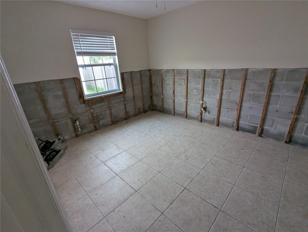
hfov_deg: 94.4
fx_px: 143
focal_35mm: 16
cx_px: 154
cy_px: 116
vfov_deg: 78.2
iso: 204
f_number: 2.2
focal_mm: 2.35
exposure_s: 1/55.6
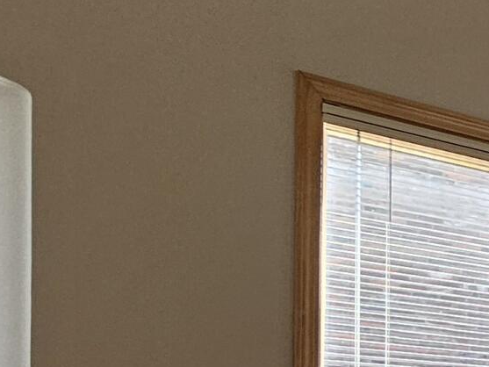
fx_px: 989
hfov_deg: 15.3
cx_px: 1166
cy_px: 467
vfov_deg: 19.5
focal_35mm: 70
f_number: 2.2
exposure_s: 1/60
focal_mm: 2.2
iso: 50
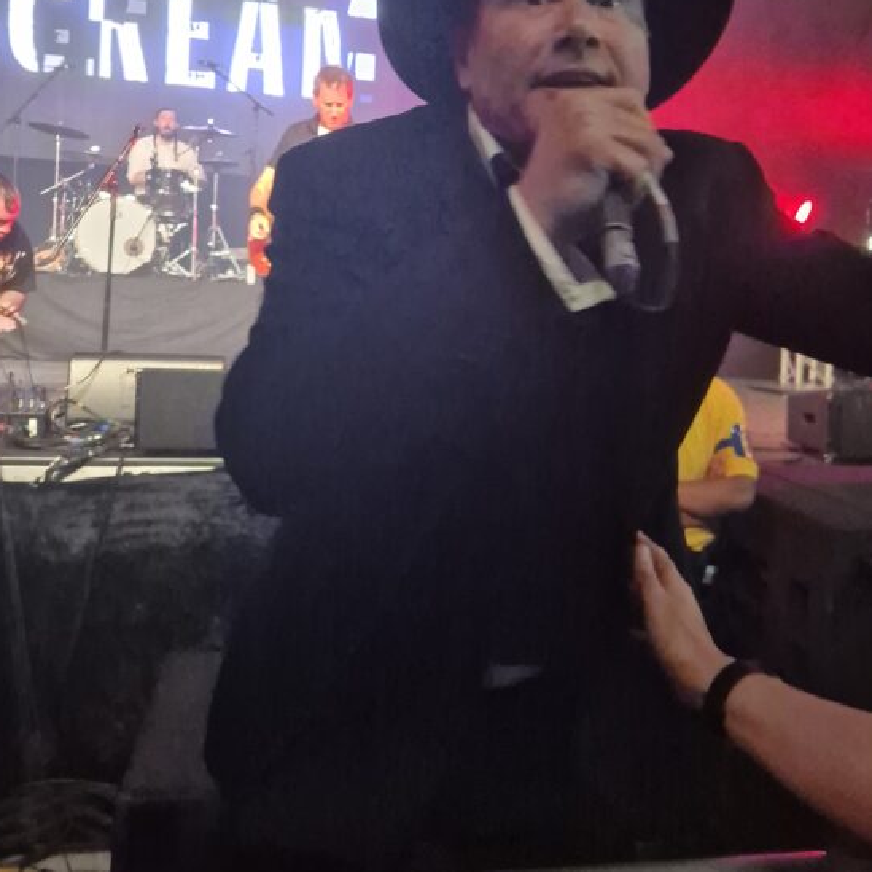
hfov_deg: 43.6
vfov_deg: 43.6
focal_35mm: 38
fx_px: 1083
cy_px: 336
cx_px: 538
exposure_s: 1/100
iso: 1250
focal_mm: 5.4
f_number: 1.8
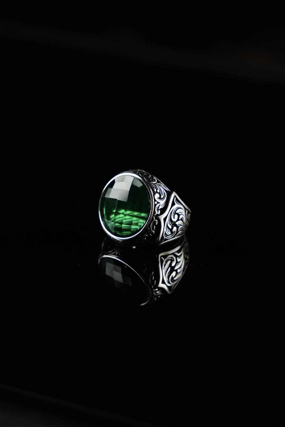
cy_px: 214
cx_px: 142
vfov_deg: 28.8
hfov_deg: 19.5
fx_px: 831
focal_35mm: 70
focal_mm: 70
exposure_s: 1/100
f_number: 6.3
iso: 1000
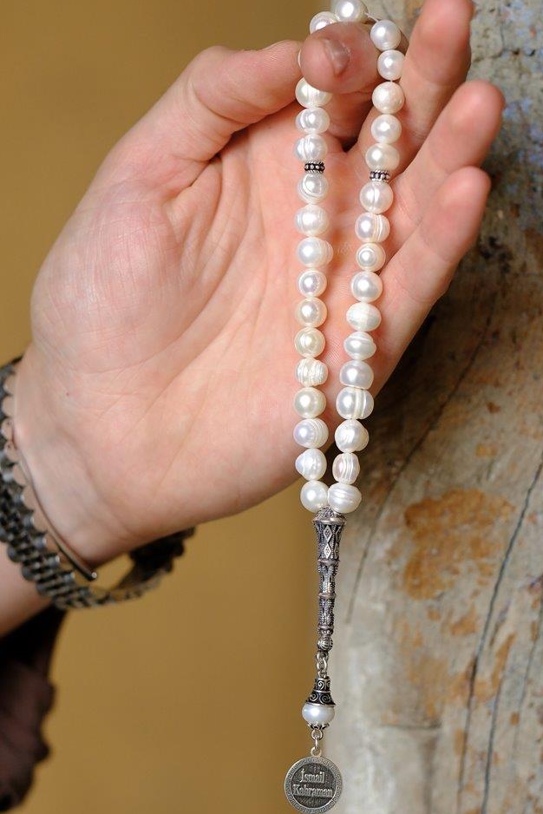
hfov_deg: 9.5
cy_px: 507
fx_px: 3278
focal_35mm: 145
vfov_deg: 14.1
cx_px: 330
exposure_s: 1/250
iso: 400
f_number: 2.2
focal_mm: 56
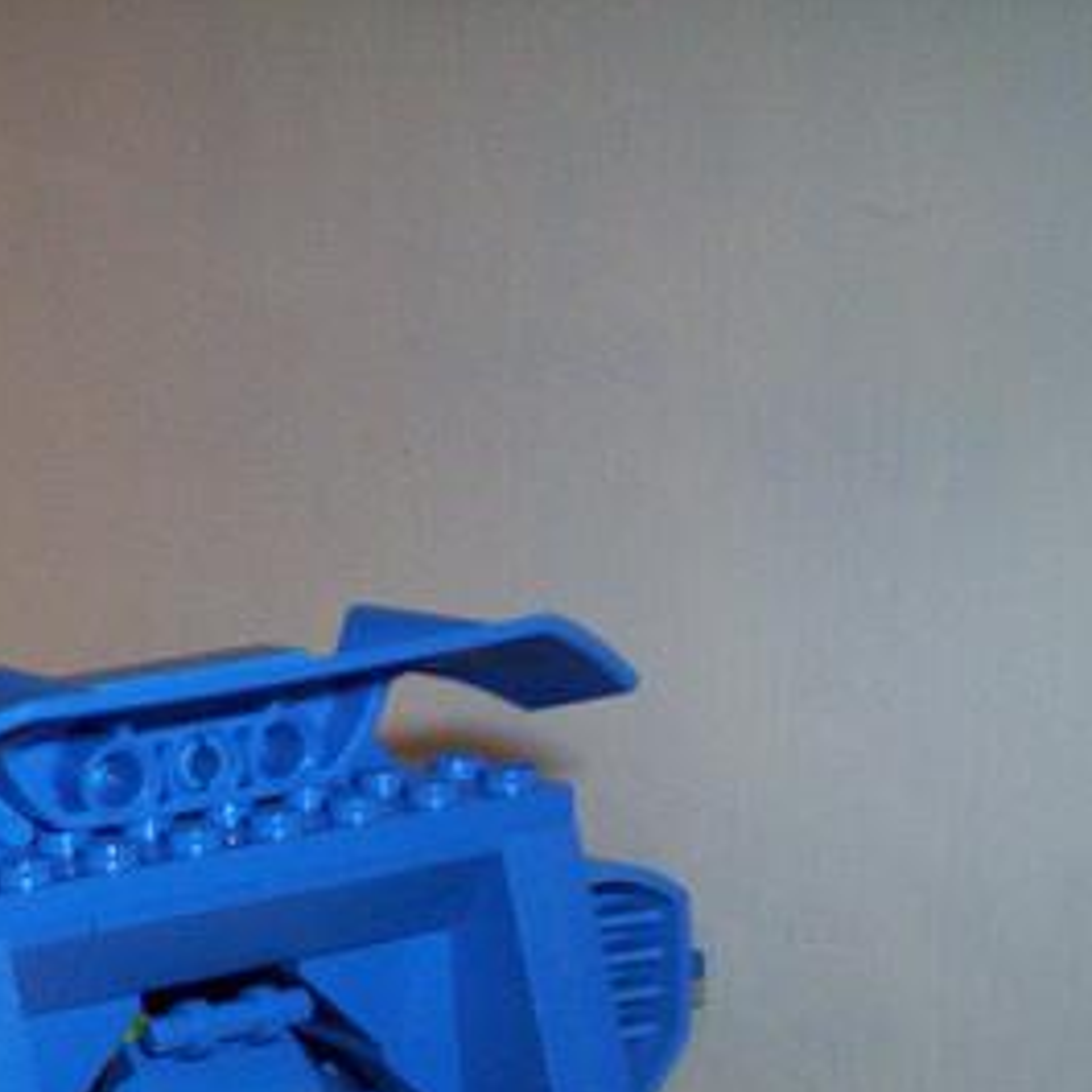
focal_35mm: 79
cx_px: -130
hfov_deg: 20.8
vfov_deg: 21.5
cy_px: 954
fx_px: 2820
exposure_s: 1/60
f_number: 4.5
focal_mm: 4.99
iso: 140
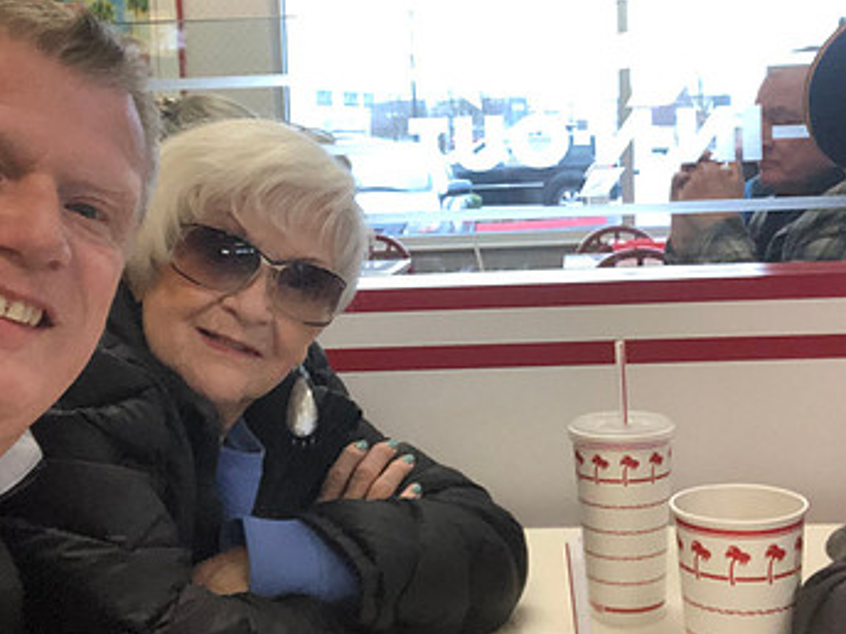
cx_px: 487
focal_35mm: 54
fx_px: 1320
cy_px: 233
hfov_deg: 35.5
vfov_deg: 26.9
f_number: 2.2
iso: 200
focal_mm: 2.87
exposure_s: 1/120
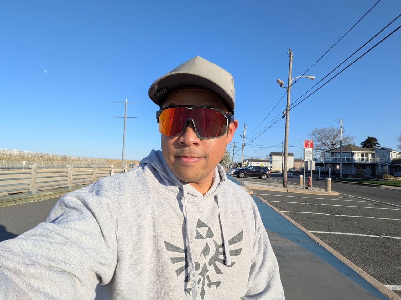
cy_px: 150
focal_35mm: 21
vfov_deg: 63.4
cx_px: 200
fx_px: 243
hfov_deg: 79.0
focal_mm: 2.74
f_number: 2.2
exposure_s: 1/1020
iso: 44
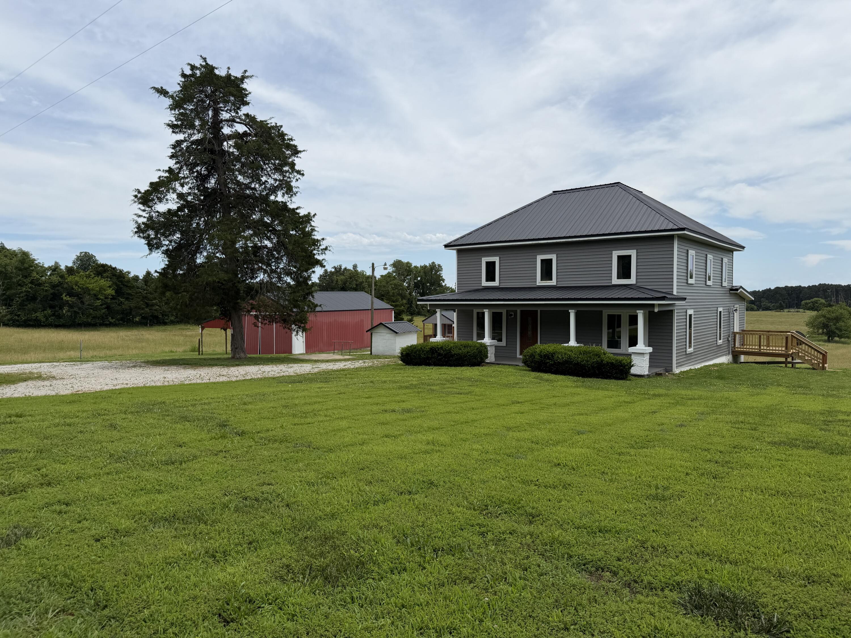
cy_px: 319
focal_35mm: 24
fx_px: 590
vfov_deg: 56.8
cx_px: 426
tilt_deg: -3.1
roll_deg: +0.9
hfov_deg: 71.6
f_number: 1.78
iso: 80
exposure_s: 1/7353
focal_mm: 6.76
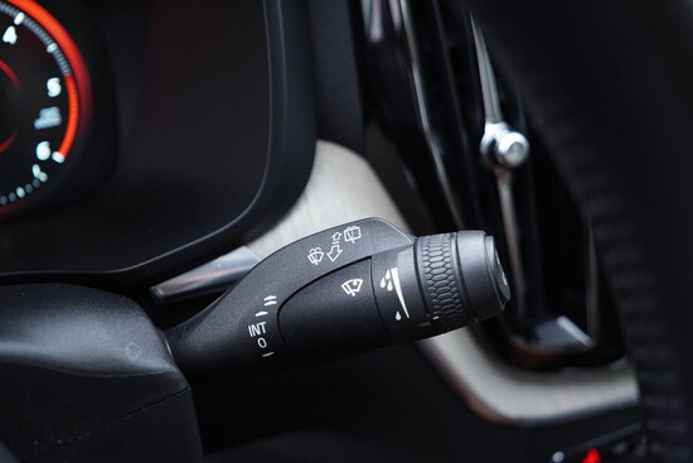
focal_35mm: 36
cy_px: 232
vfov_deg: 36.9
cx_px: 346
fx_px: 693
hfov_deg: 53.1
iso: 320
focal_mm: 24
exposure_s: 1/40
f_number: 2.8
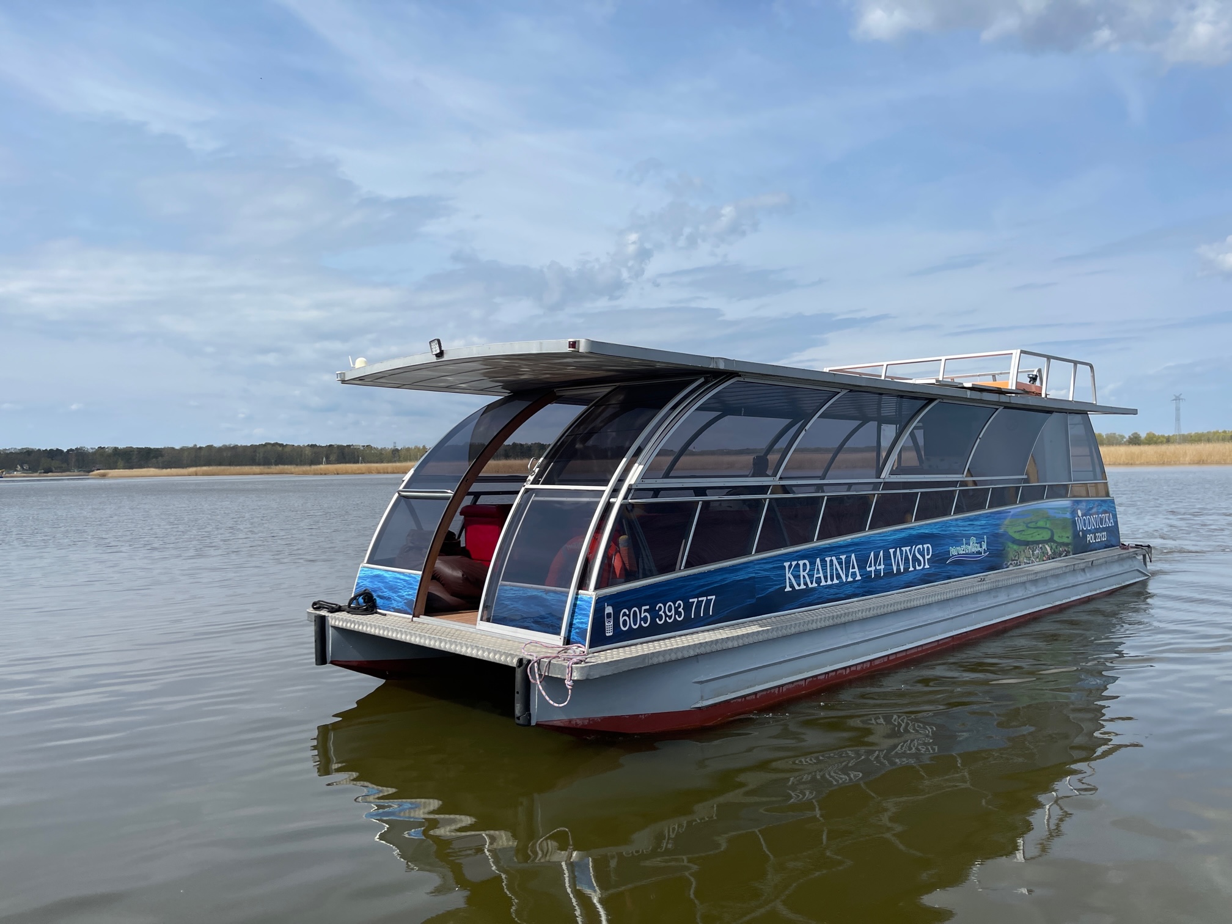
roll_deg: +1.0
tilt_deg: -1.4
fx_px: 925
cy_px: 462
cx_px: 616
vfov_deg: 53.1
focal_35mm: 26
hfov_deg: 67.3
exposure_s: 1/5376
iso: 32
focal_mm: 5.1
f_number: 1.6
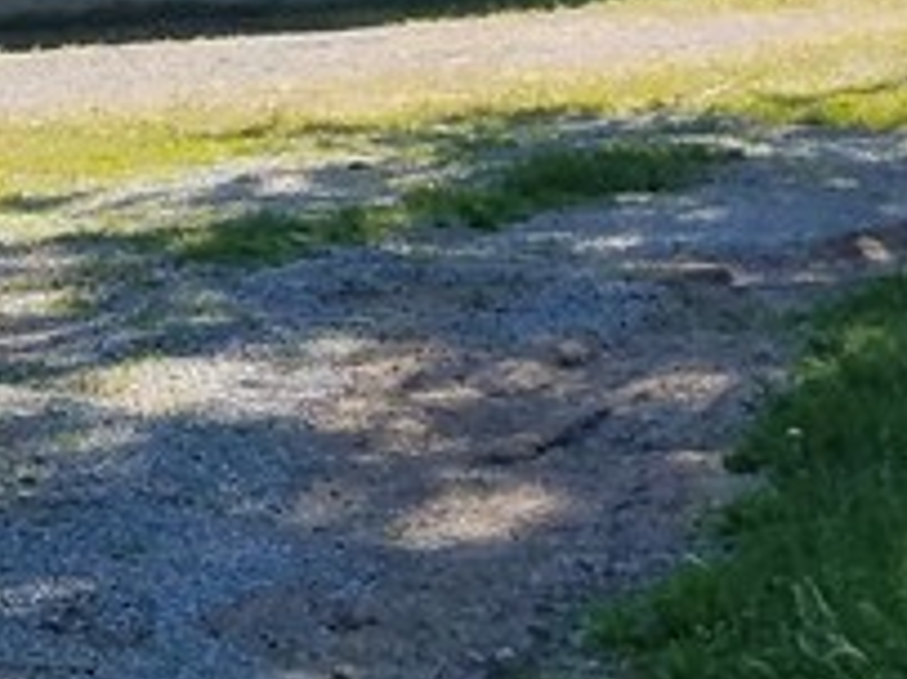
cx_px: -1117
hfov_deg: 12.5
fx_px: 3430
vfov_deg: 11.0
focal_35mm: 131
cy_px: -281
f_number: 1.7
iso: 40
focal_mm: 4.2
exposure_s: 1/1084
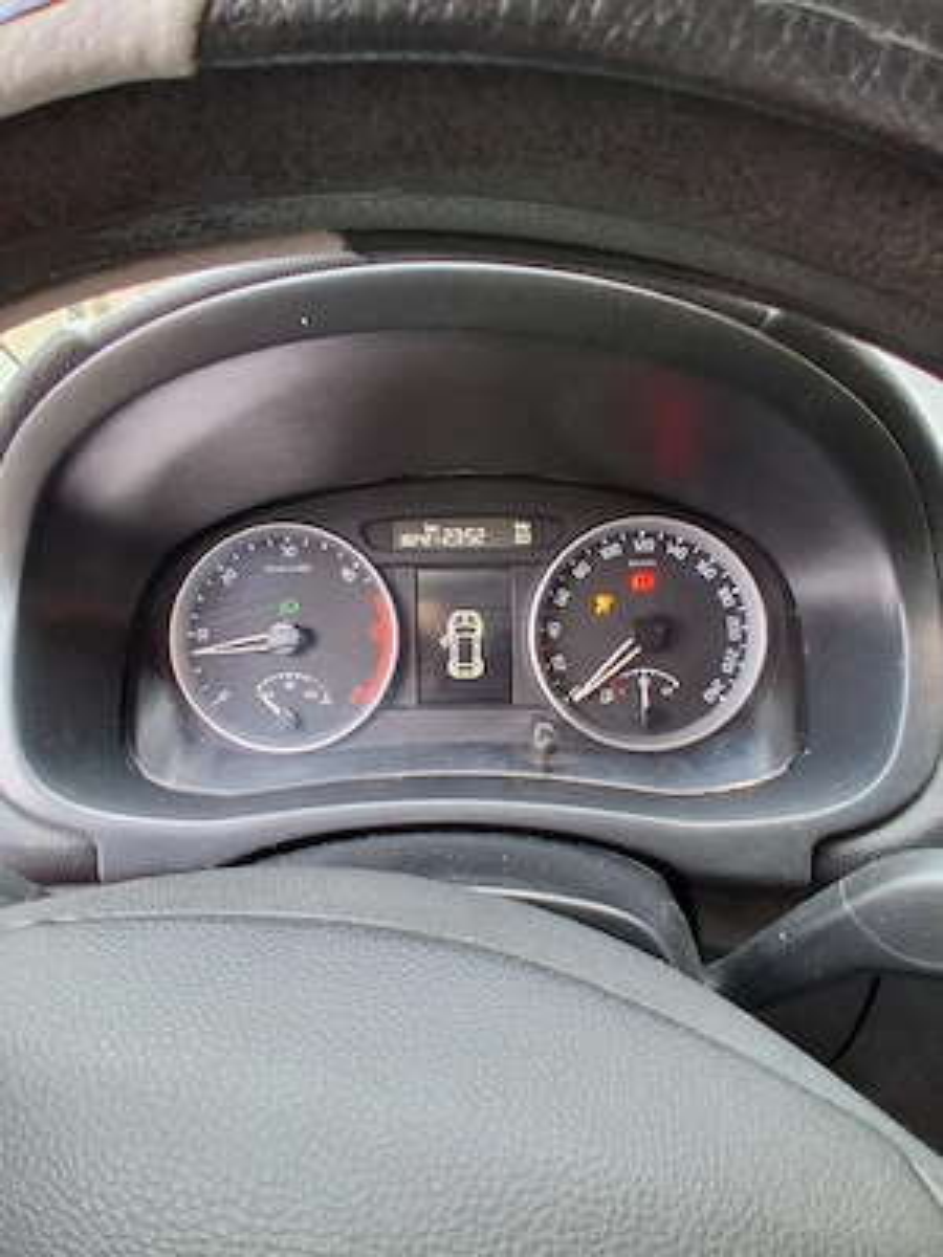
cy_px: 628
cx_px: 472
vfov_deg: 91.0
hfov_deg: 74.7
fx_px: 617
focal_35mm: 17
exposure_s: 1/50
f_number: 2.2
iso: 250
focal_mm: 1.4
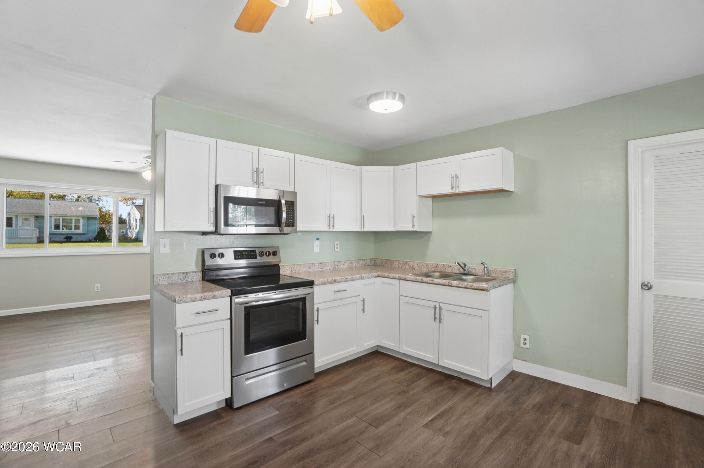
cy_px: 234
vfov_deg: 77.2
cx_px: 352
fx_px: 293
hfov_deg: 100.4
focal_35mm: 15
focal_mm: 10
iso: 200
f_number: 4
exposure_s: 1/30
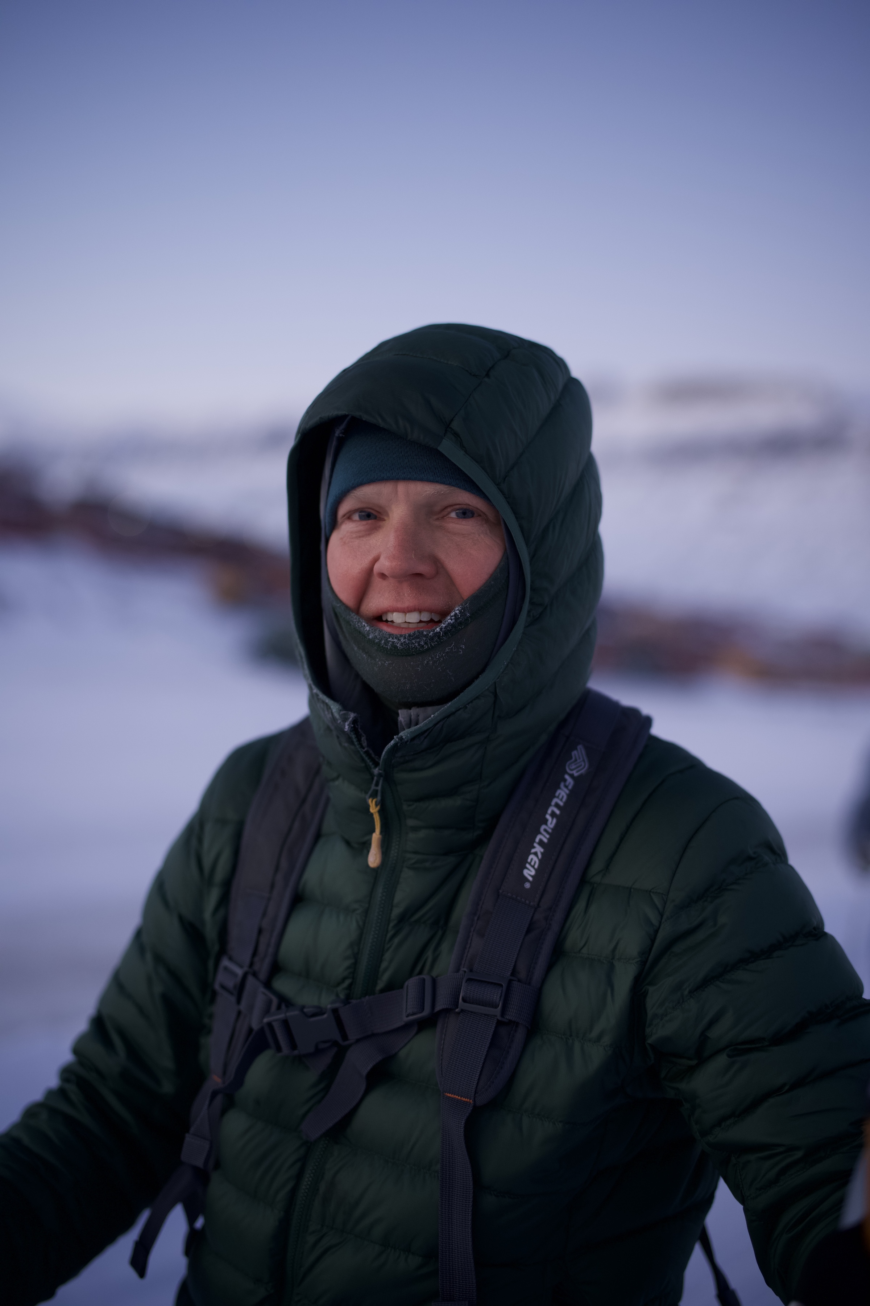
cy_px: 653
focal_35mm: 50
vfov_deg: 39.6
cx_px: 435
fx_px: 1812
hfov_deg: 27.0
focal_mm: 50
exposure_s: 1/640
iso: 500
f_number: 1.6
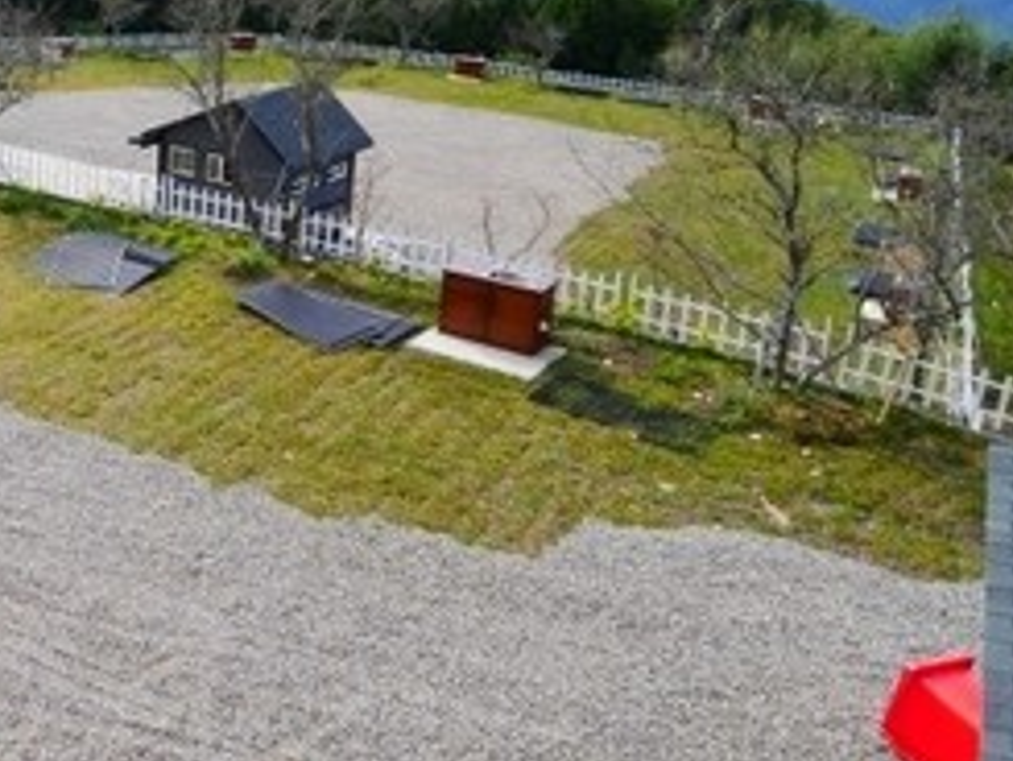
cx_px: -112
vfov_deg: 31.7
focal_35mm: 44
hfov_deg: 36.2
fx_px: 1288
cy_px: 108
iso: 200
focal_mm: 9
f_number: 5.6
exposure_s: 1/200
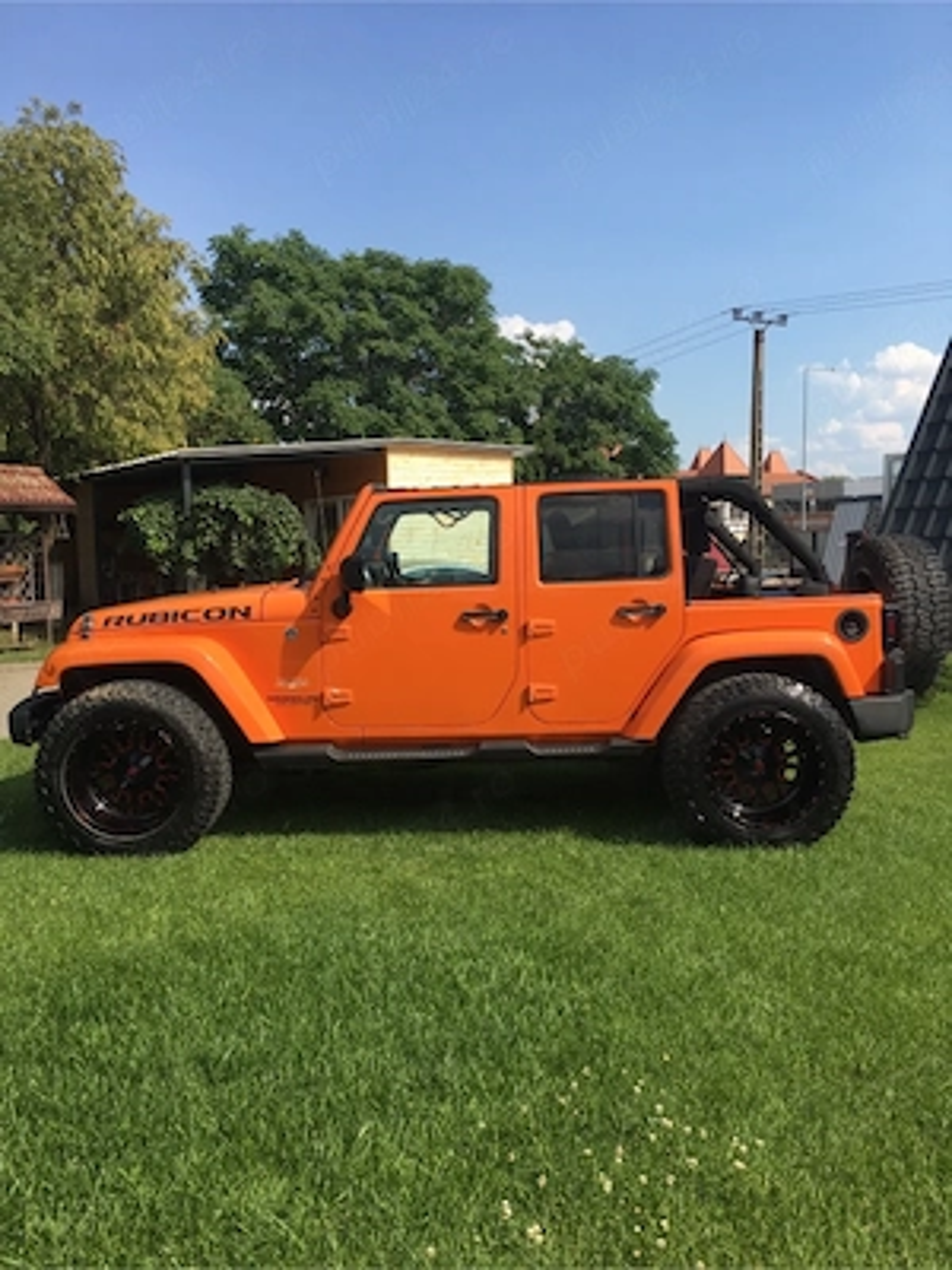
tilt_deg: -4.6
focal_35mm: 29
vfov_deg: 61.7
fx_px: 1063
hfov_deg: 48.2
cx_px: 476
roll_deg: +0.3
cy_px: 635
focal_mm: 4.15
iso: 25
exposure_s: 1/1183
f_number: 2.2
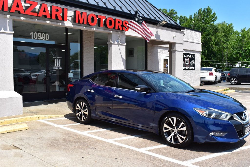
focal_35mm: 36
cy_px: 84
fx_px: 250
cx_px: 125
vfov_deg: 36.8
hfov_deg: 53.1
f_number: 11
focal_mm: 24
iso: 400
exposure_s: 1/500
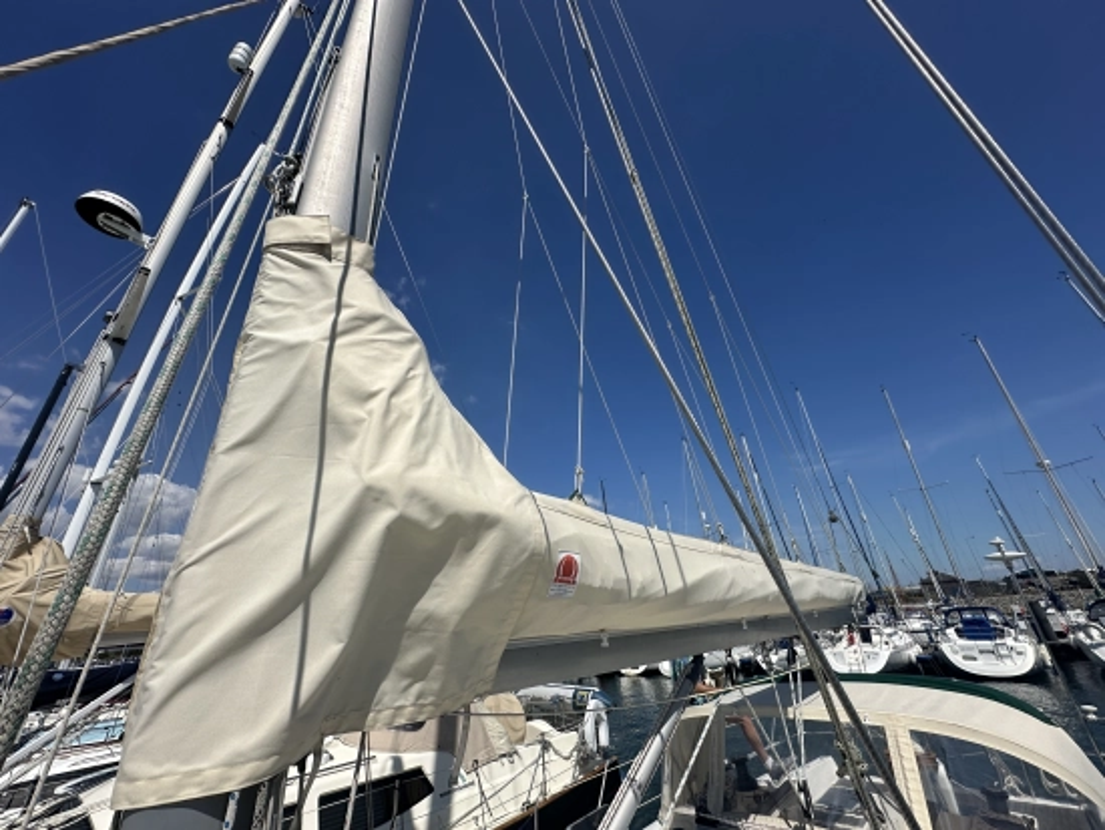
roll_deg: +4.2
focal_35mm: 14
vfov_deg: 85.7
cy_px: 415
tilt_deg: +25.7
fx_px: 447
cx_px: 552
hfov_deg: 102.0
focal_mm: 2.22
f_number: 2.2
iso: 50
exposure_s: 1/4464
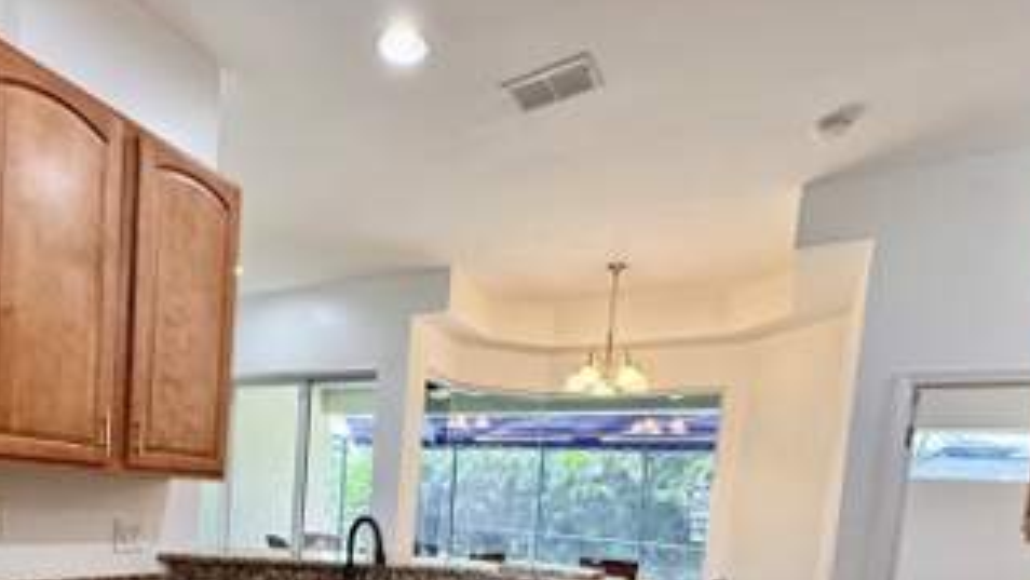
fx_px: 628
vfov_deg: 44.0
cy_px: 548
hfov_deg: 77.5
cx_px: 398
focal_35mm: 23
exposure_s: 1/120
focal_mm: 2.22
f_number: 2.2
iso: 250
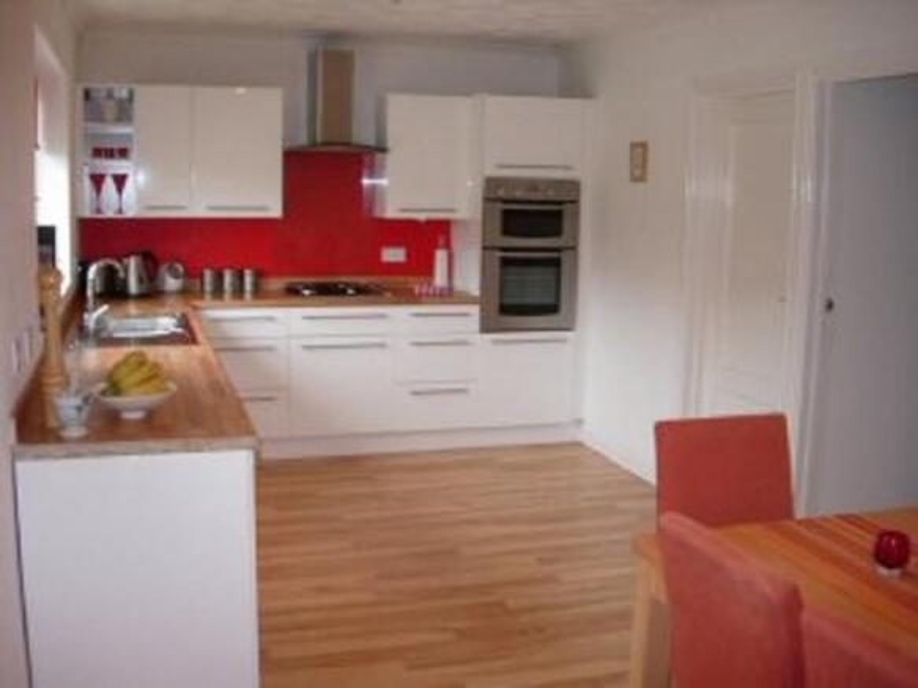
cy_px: 344
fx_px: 1008
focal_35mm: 38
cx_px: 459
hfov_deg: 49.0
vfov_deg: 37.7
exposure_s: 1/32
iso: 79
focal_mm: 7.8
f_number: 2.8
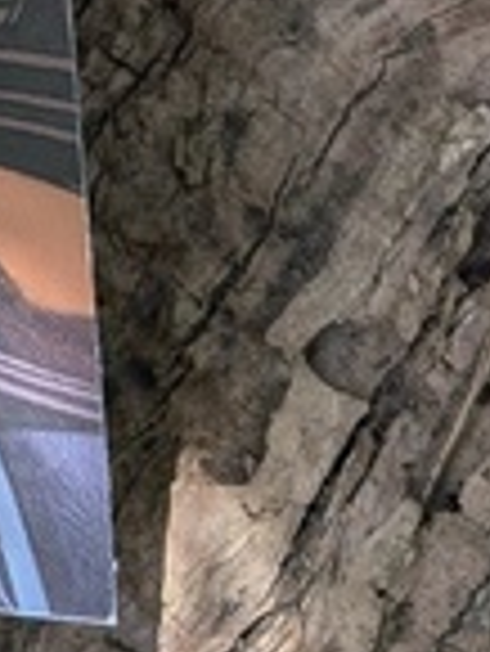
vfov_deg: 13.7
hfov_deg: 10.3
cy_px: -445
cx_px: -512
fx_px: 2488
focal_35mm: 132
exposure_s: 1/160
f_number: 1.7
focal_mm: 4.53
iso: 25
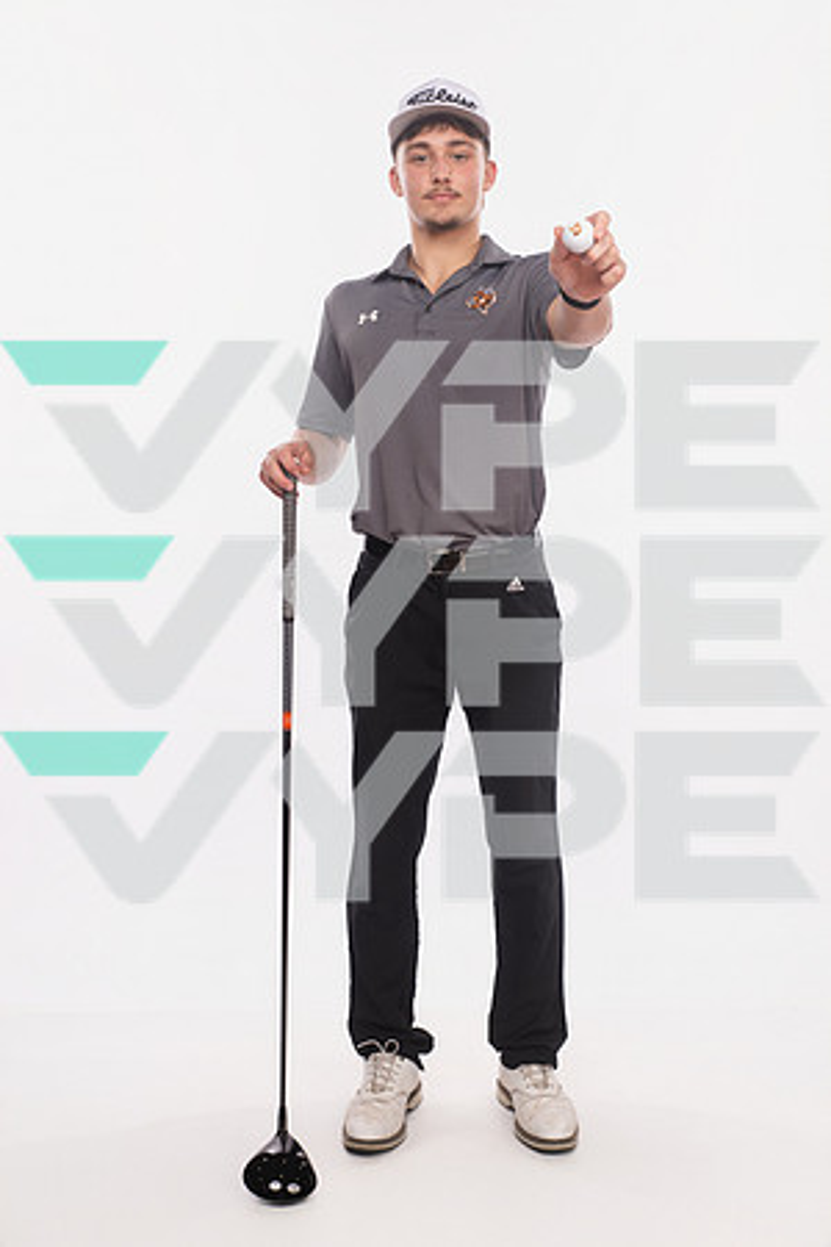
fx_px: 1523
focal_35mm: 44
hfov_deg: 30.5
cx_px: 416
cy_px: 624
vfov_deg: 44.5
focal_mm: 44
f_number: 5.6
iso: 250
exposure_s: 1/320
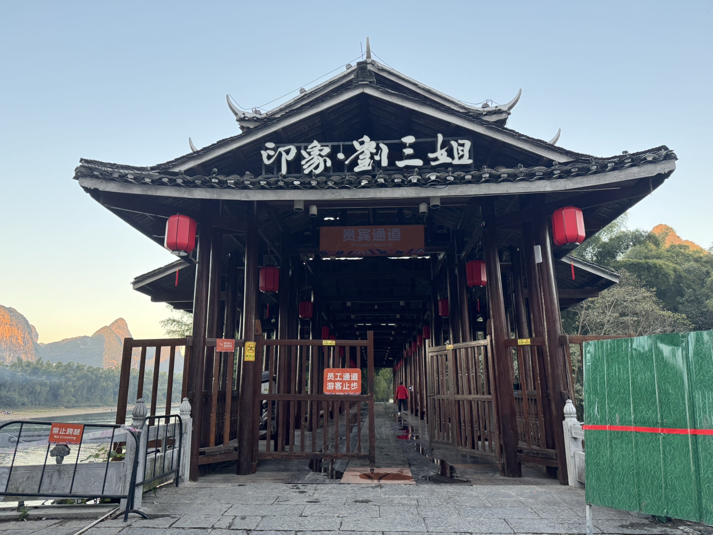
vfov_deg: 56.8
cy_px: 268
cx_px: 356
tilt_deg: +14.2
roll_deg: +0.4
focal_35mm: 24
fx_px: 494
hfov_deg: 71.6
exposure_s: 1/141
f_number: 1.78
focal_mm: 6.76
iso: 100
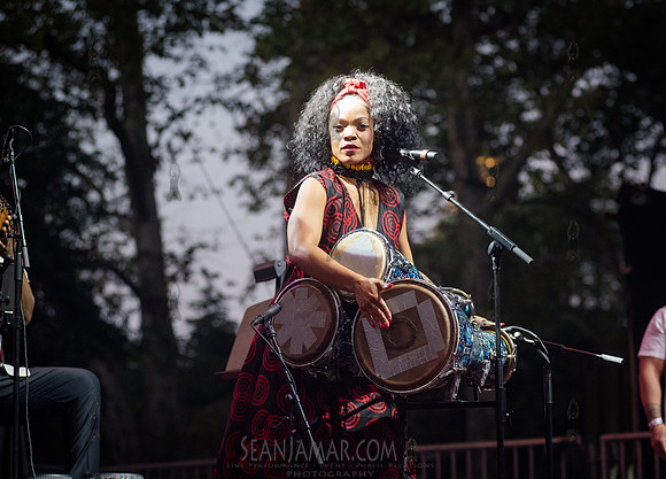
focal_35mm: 131
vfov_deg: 11.0
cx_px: 358
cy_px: 214
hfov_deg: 15.2
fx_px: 2490
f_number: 4
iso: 4000
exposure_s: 1/1250
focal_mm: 112
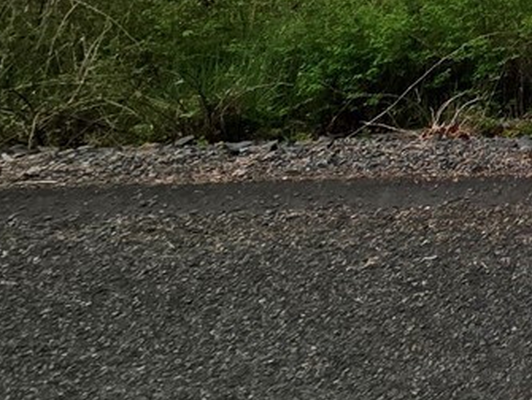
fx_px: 954
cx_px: 1120
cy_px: -356
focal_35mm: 62
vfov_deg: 17.9
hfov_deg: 17.9
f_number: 2.2
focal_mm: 2.2
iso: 50
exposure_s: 1/1667
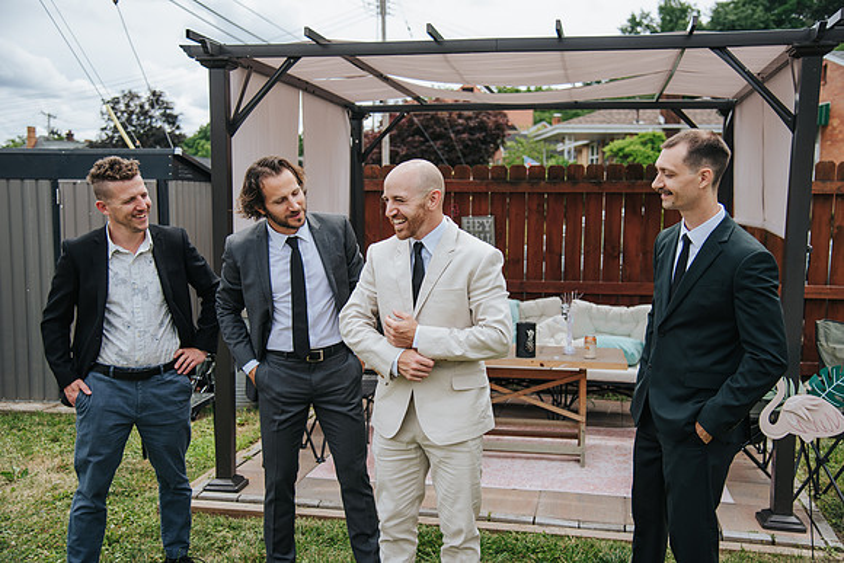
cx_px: 422
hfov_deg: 44.5
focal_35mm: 44
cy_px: 282
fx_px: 1032
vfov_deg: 30.5
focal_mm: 44
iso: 100
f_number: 4
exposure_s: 1/400
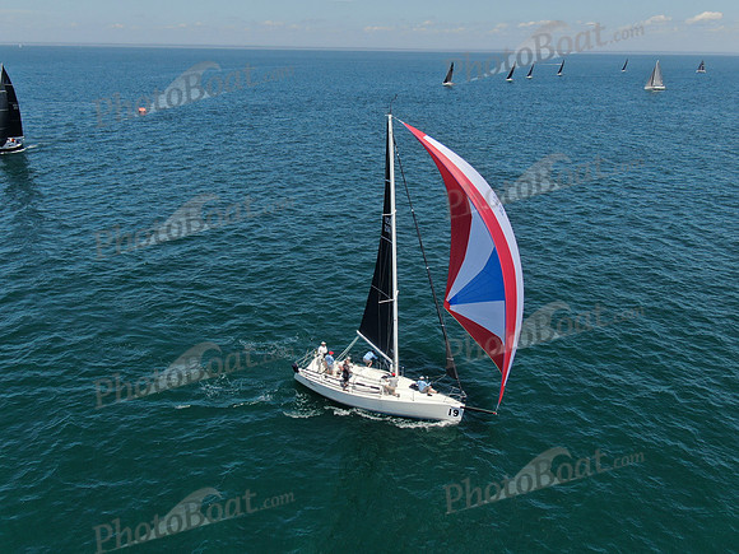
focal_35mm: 29
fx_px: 619
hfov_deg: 61.7
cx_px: 370
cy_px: 277
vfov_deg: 48.2
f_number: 3
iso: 100
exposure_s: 1/1600
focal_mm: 5
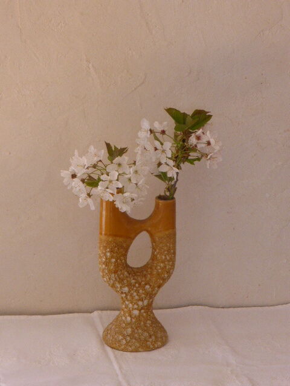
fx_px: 1016
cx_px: 145
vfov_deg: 21.5
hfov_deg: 16.2
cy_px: 193
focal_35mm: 91
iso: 400
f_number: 5.2
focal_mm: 15.1
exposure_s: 1/60
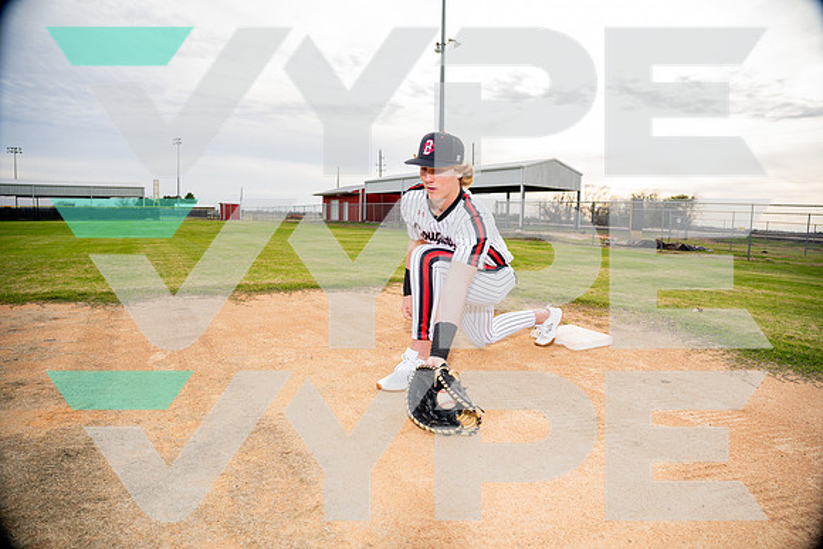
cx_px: 412
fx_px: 457
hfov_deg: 84.0
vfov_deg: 62.0
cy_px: 274
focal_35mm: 20
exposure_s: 1/250
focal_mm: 20
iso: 100
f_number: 4
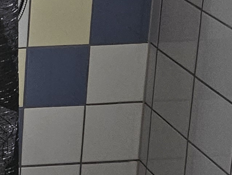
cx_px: -270
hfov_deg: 11.8
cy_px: -136
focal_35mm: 145
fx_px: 972
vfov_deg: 9.7
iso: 200
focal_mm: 5.4
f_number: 1.8
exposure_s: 1/180
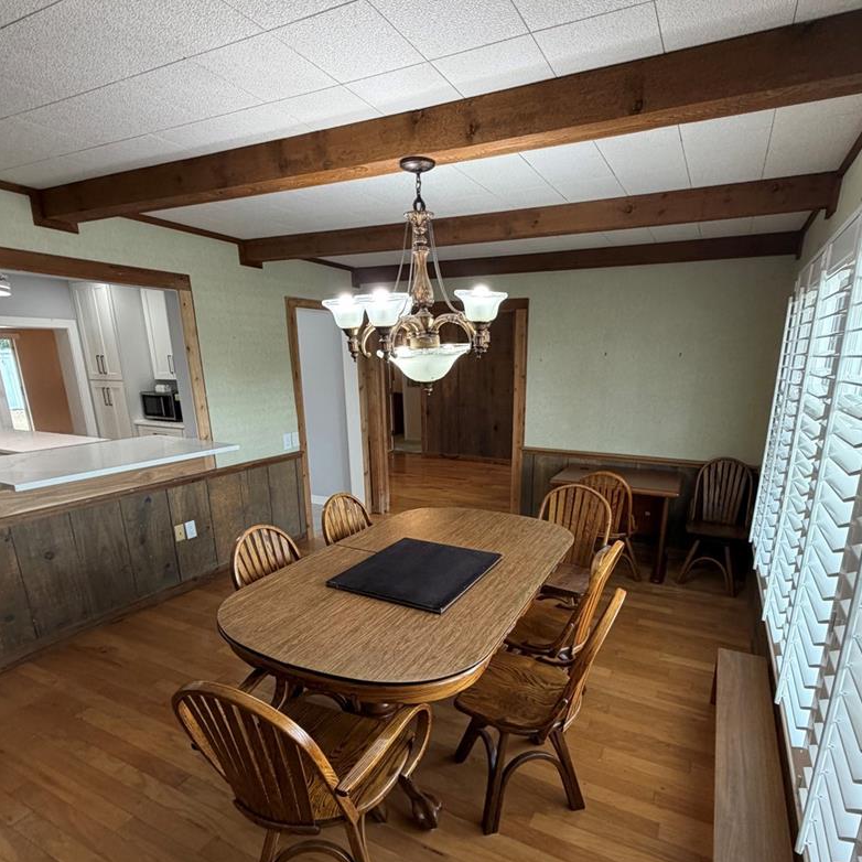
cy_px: 511
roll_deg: +0.4
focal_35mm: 19
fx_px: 535
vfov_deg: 76.9
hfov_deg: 77.6
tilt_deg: -15.8
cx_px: 459
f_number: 2.2
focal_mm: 2.22
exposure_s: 1/120
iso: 250
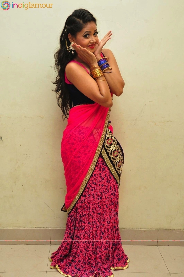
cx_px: 92
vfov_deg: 43.6
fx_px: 346
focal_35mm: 45
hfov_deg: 29.8
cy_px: 138
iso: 1600
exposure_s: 1/125
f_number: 7.1
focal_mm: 30
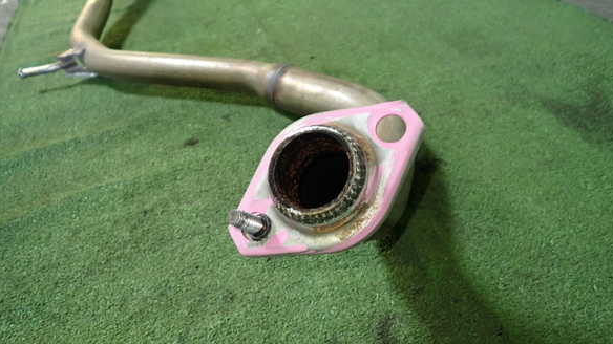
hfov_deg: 67.9
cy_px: 186
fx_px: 455
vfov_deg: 41.4
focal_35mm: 28
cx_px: 313
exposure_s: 1/30
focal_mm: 4.5
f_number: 2
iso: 320
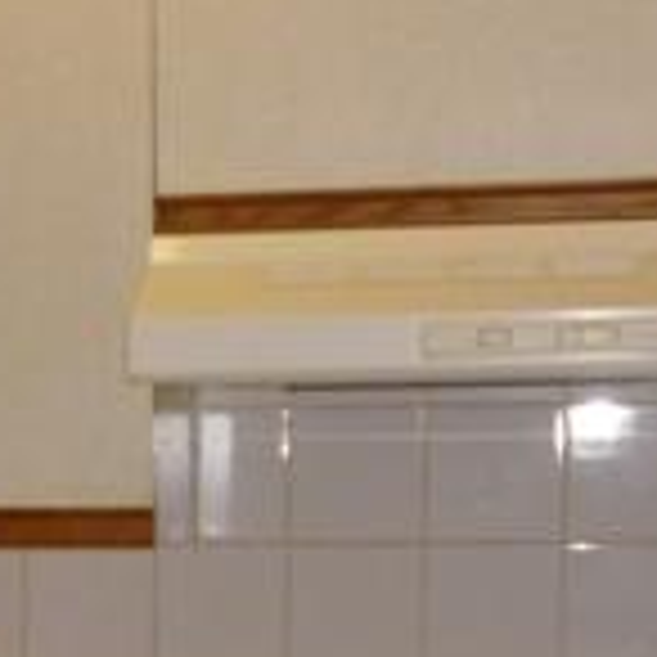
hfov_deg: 13.8
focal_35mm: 124
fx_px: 2663
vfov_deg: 13.8
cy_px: 698
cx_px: -63
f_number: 3.3
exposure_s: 1/60
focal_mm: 5.7
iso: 320
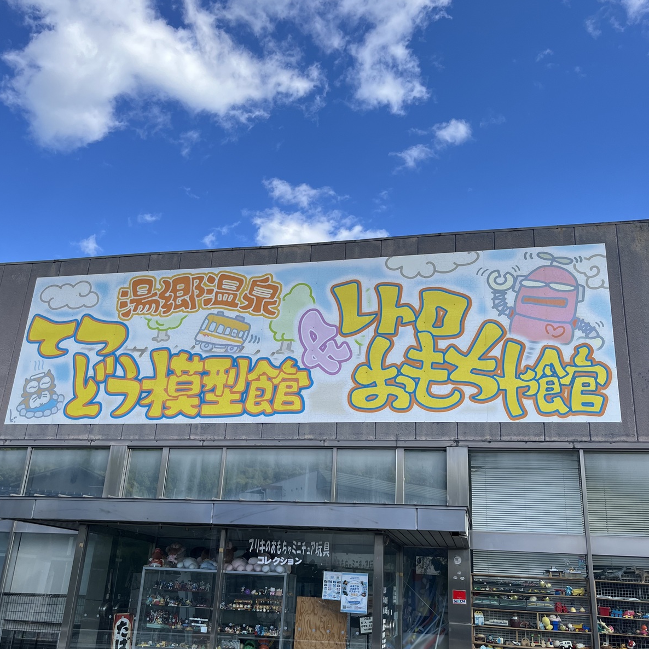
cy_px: 361
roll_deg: -3.7
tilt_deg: +21.2
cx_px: 322
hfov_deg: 52.5
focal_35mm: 31
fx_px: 658
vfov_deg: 52.4
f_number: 1.6
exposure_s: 1/2101
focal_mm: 5.1
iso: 50
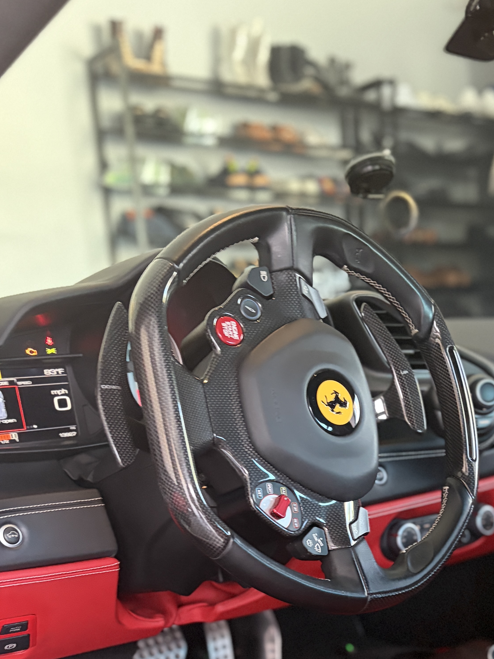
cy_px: 612
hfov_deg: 28.3
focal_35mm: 50
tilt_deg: -16.4
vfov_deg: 35.6
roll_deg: +2.2
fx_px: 951
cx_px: 417
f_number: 1.6
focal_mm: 5.96
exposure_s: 1/30
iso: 500
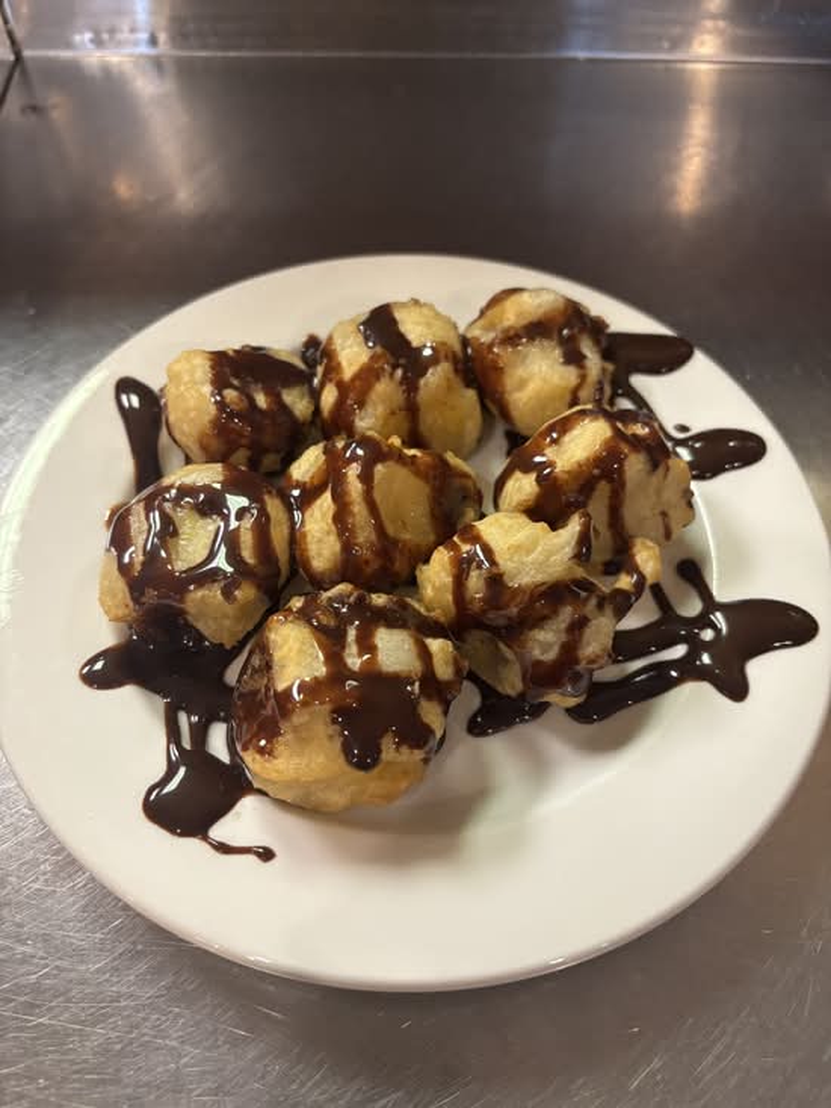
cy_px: 554
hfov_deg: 53.1
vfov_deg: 67.3
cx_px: 416
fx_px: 832
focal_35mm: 26
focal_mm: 5.96
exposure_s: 1/60
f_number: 1.6
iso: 320
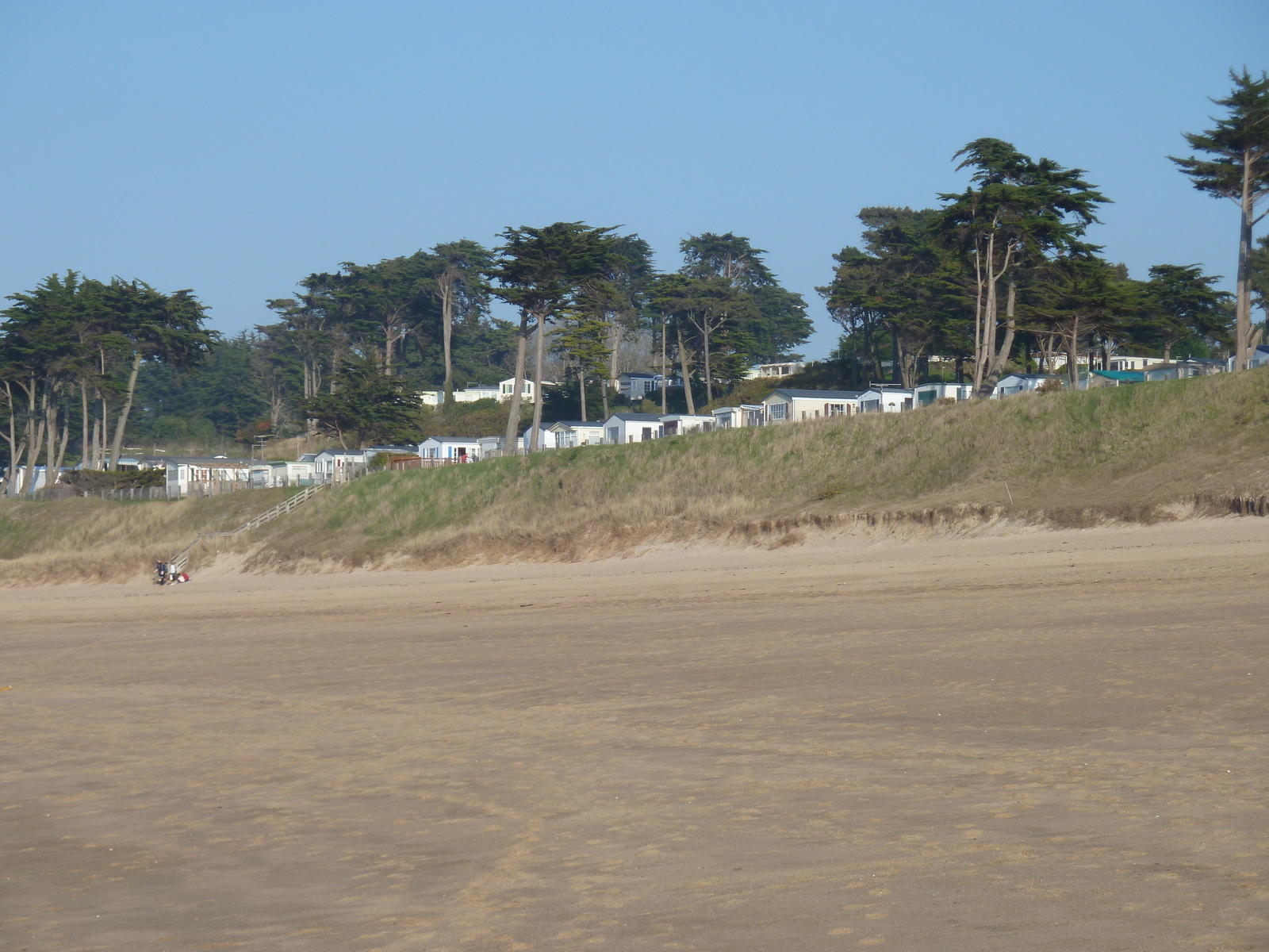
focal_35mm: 119
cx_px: 634
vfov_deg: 12.5
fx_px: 4362
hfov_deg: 16.6
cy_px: 476
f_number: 4.4
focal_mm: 19.5
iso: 80
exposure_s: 1/500
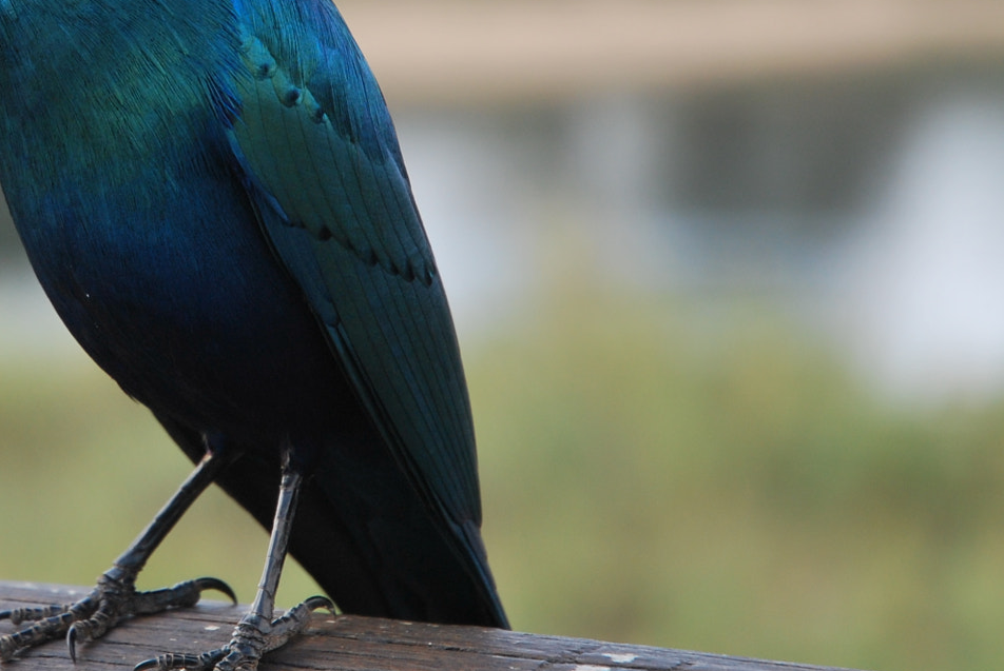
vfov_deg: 6.1
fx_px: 6310
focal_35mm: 226
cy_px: 83
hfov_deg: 9.1
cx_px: 127
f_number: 4.5
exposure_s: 1/200
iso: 200
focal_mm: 70
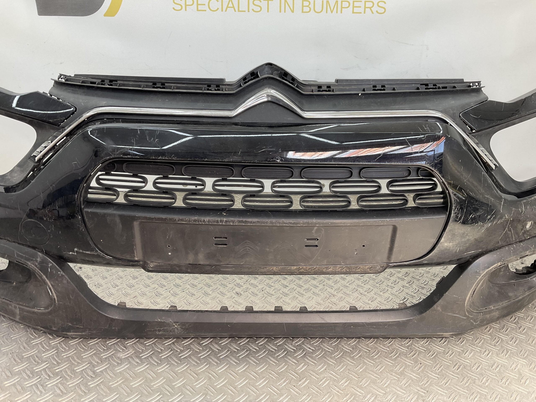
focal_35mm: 29
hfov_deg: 61.7
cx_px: 268
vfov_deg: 48.2
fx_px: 449
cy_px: 201
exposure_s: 1/100
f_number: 1.8
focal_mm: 3
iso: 25
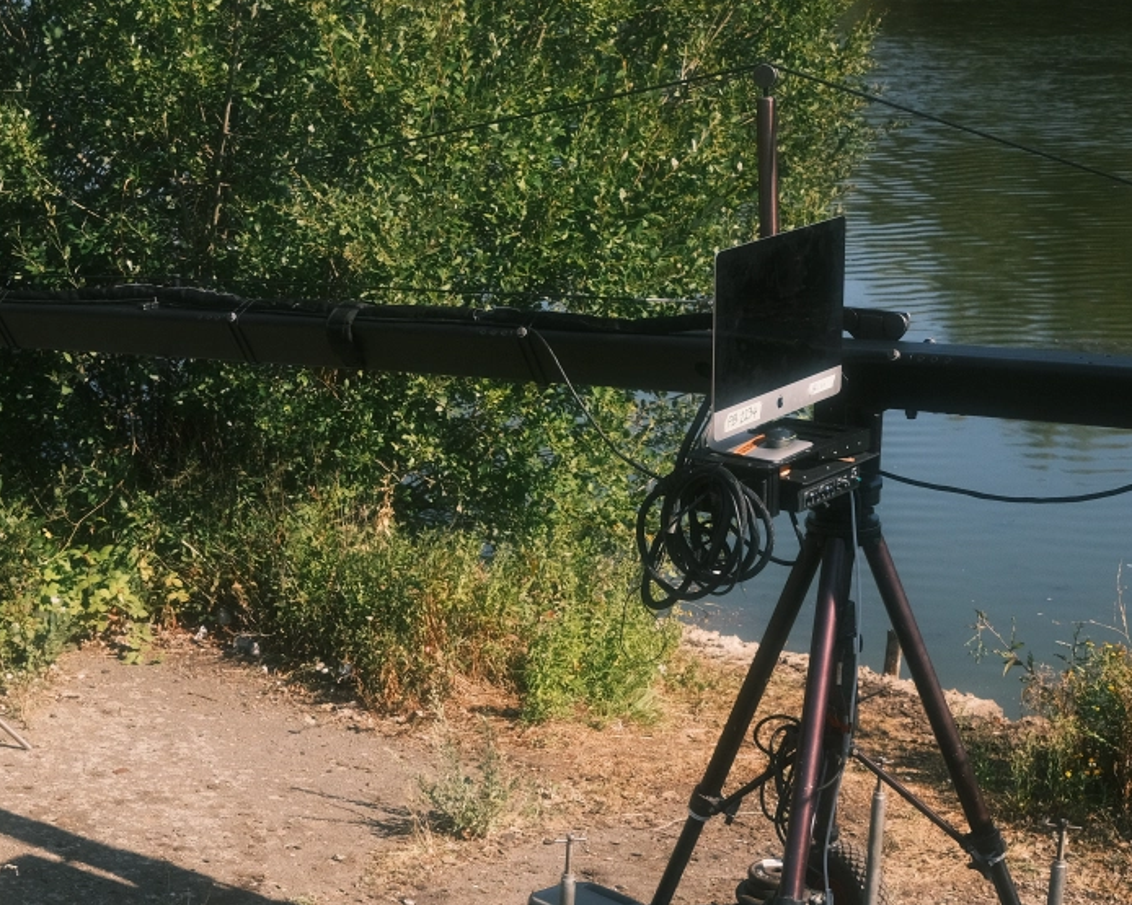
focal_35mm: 71
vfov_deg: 21.5
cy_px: 557
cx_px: 134
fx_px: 2378
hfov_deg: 26.0
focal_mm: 27
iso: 640
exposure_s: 1/1000
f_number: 6.4
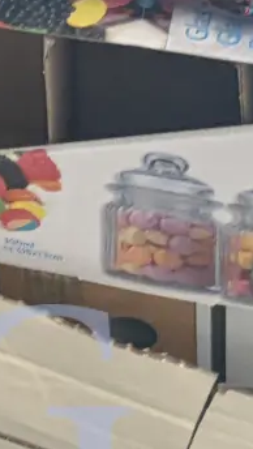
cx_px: -622
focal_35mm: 158
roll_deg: -1.3
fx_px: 1881
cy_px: -253
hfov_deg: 6.6
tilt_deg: -34.6
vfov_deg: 12.8
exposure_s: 1/60
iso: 250
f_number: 1.6
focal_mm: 5.96
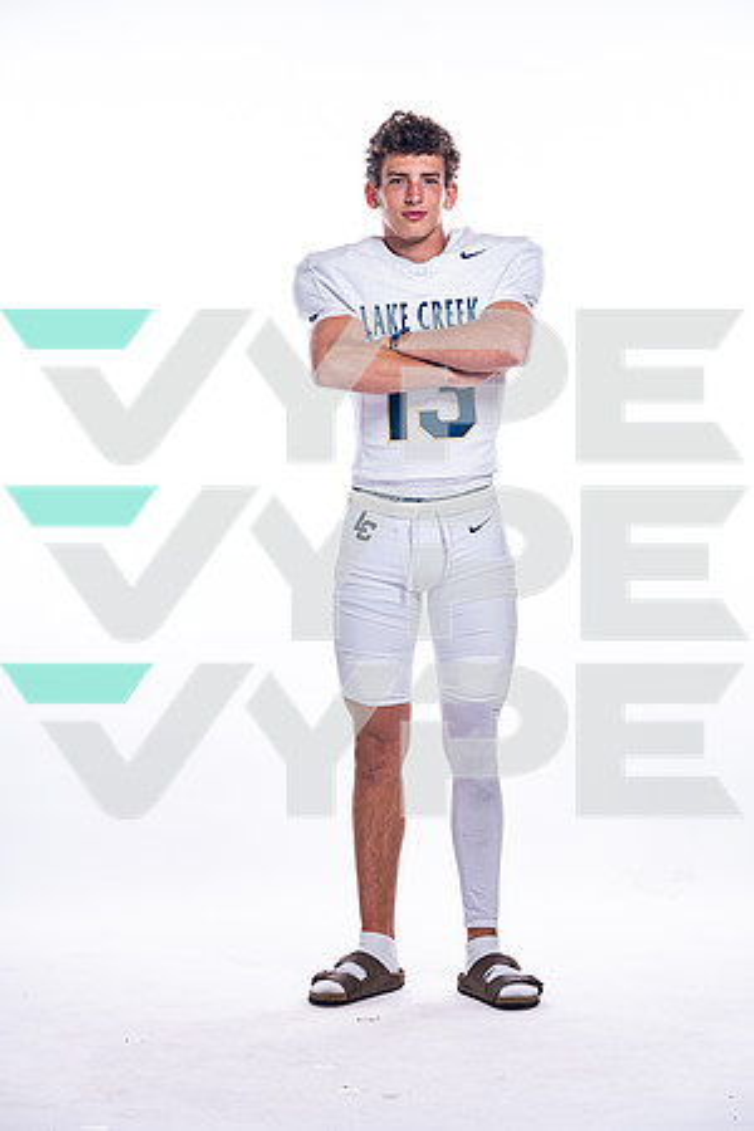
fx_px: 3079
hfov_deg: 14.0
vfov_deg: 20.8
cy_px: 566
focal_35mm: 98
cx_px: 377
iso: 400
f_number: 6.3
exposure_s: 1/250
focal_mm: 98
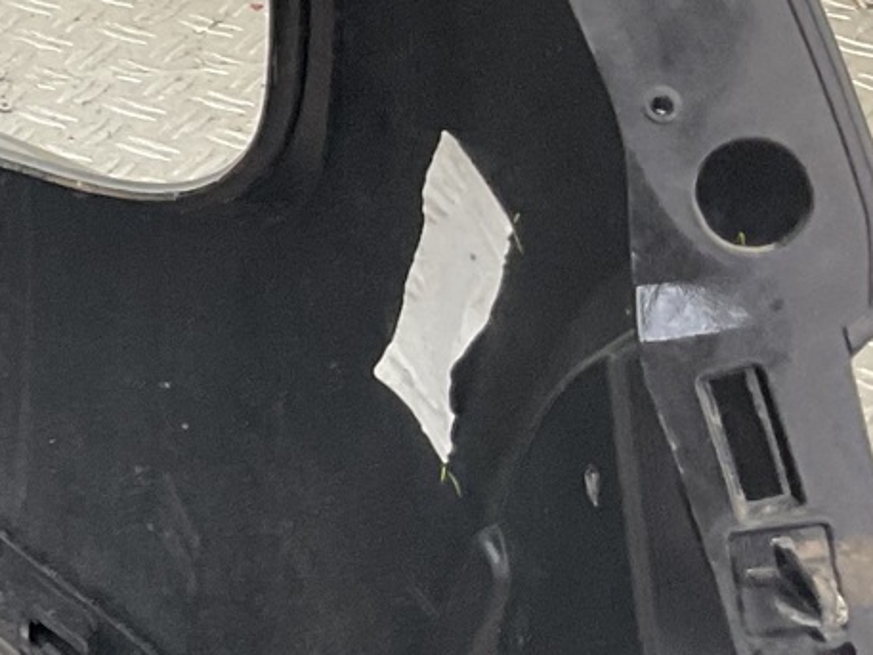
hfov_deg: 13.5
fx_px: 3229
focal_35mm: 128
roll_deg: +8.6
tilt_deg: -30.9
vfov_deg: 11.6
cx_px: -798
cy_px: 267
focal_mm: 3
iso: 64
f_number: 1.8
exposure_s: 1/100
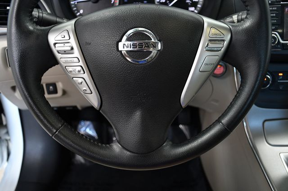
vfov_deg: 34.2
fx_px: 312
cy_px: 96
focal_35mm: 39
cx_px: 144
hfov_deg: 49.6
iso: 400
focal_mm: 26
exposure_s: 1/60
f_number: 3.8
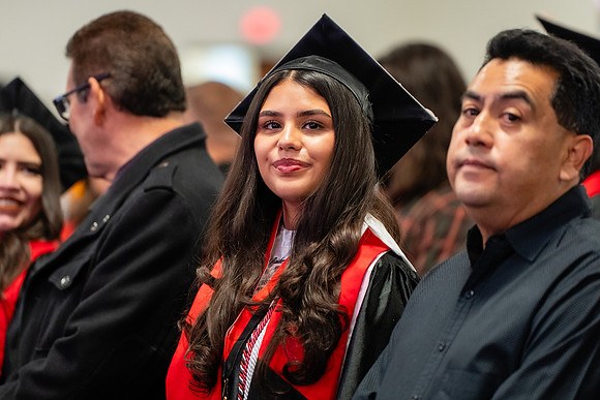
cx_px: 284
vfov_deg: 6.8
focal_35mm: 201
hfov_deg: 10.2
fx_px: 3355
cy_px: 181
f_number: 2.8
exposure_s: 1/125
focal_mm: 180
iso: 3200
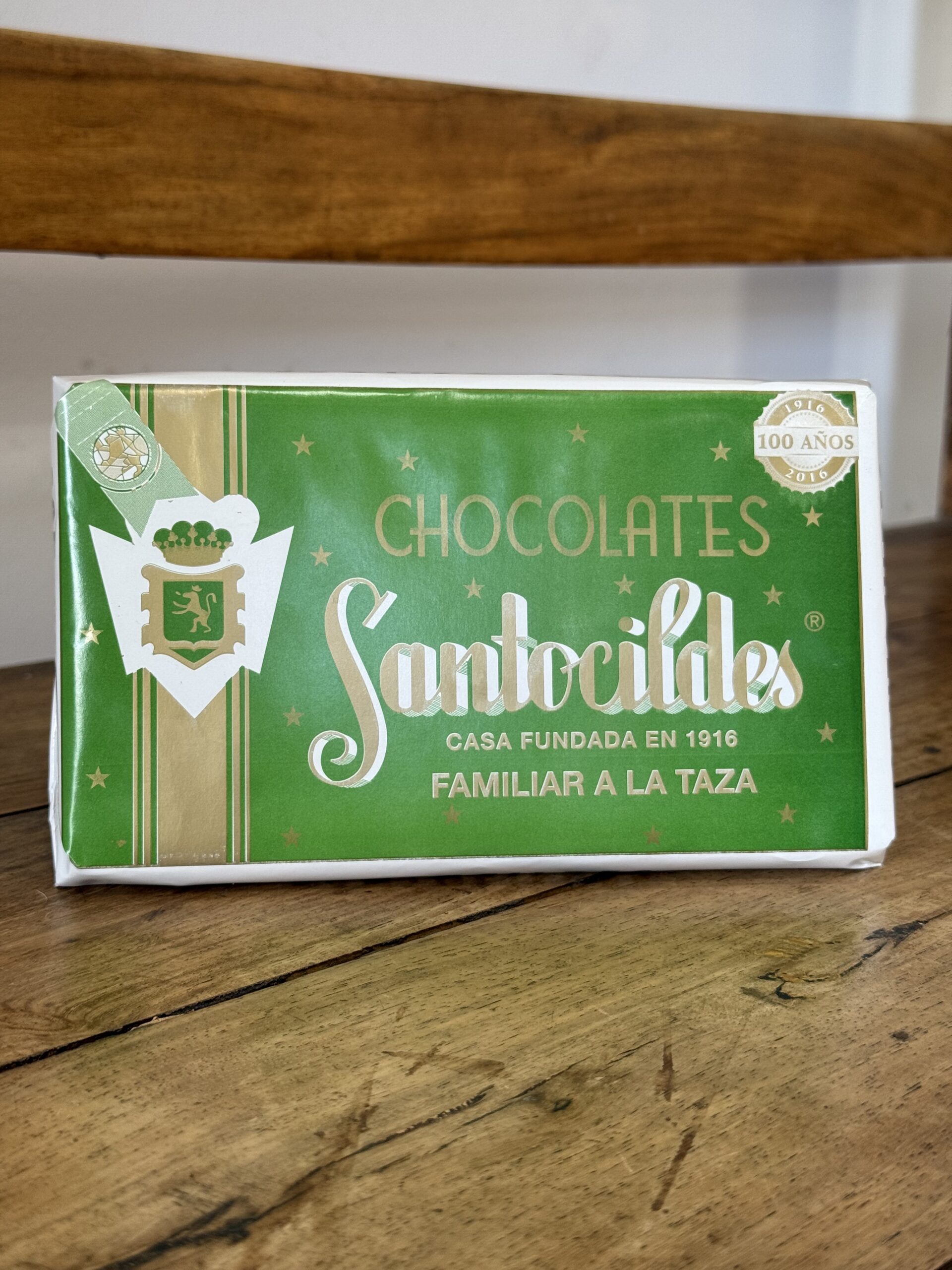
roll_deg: -0.9
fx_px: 1760
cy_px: 635
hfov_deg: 30.3
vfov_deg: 39.7
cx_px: 476
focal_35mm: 48
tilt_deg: -10.7
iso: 50
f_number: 1.78
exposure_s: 1/50
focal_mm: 6.76
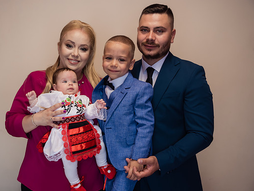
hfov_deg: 43.6
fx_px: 316
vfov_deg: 33.6
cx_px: 101
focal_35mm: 43
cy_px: 95
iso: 400
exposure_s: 1/200
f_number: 3.2
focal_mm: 36
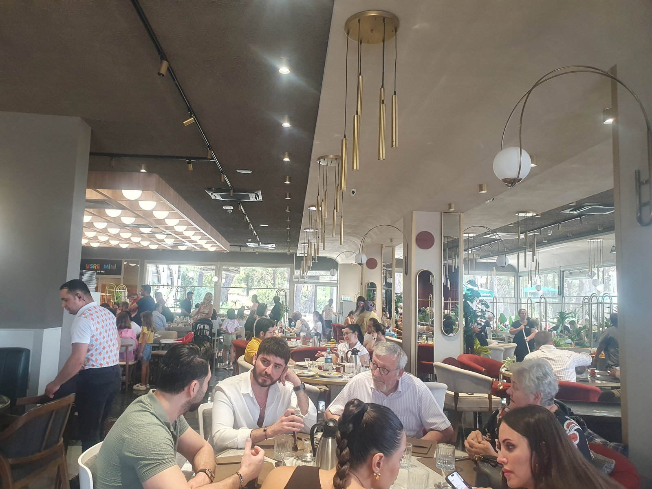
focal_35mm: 26
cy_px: 244
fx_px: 490
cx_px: 326
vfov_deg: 53.1
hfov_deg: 67.3
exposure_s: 1/100
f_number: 2.4
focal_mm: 4.32
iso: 320
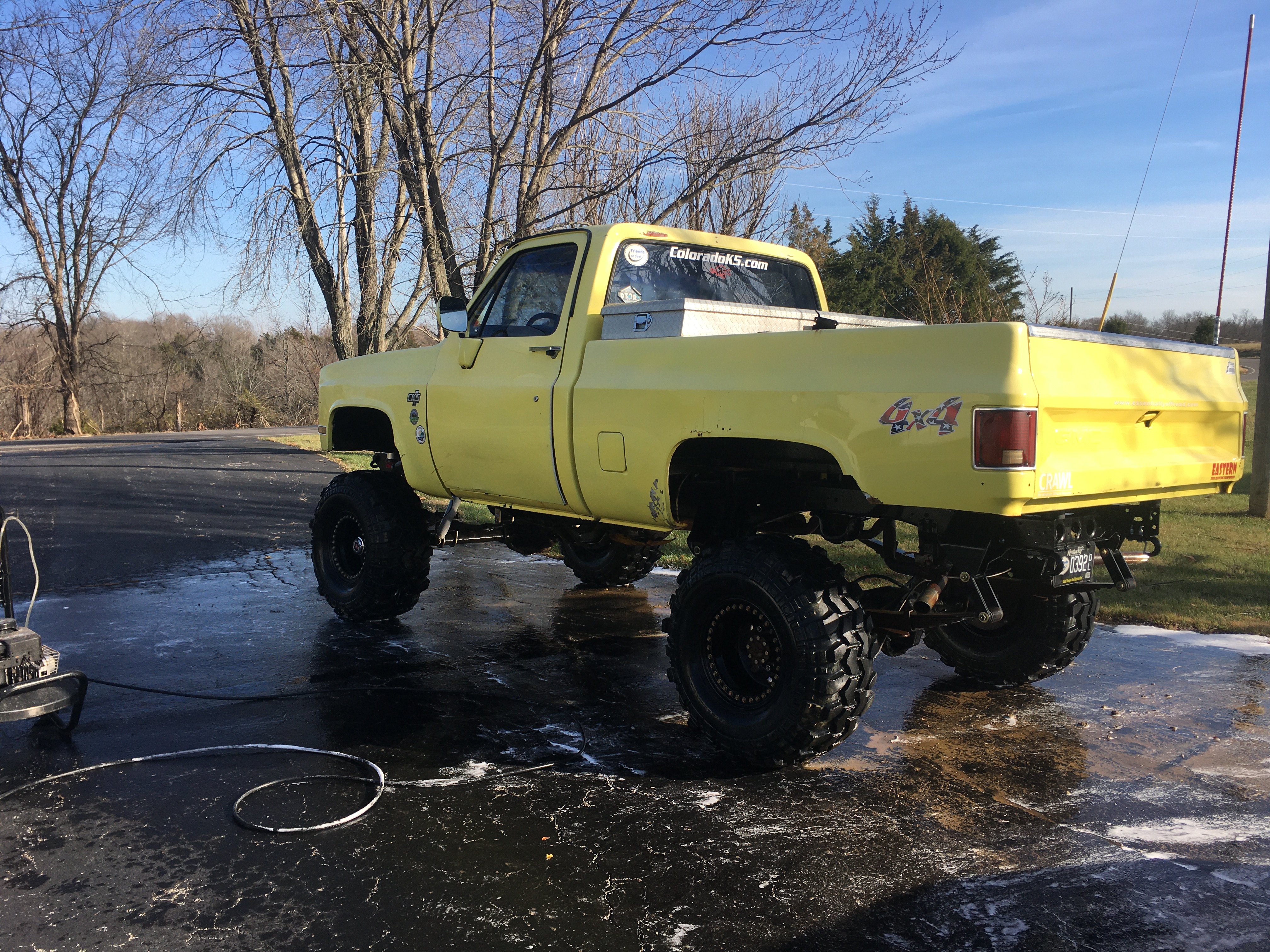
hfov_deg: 61.7
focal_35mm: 29
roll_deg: +0.2
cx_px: 635
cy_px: 476
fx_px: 1064
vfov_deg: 48.2
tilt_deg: -5.9
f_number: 2.2
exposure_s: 1/1068
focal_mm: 4.15
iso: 25
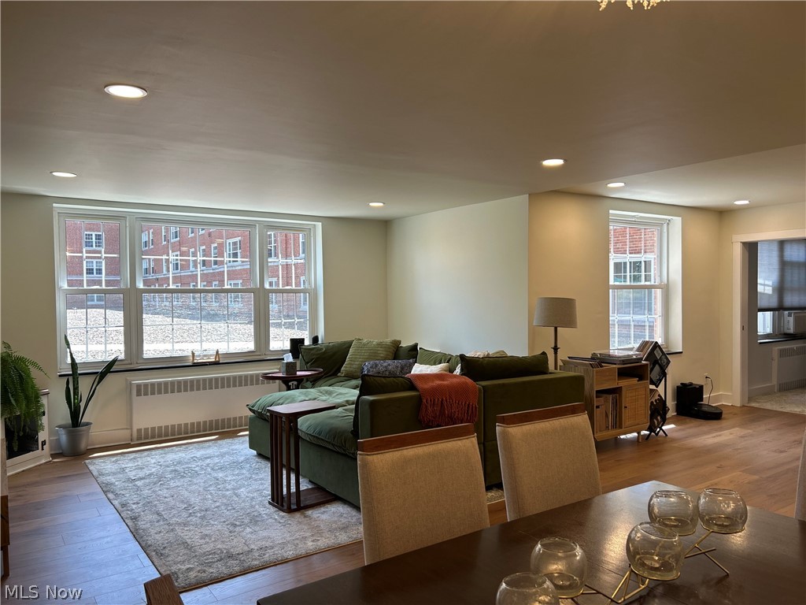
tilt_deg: -1.9
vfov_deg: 53.1
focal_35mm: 26
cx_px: 403
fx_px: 605
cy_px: 302
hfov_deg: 67.3
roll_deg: +0.5
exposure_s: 1/120
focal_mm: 5.7
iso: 40
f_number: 1.5
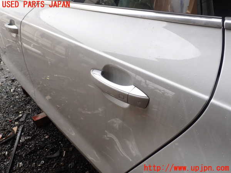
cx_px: 116
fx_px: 200
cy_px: 86
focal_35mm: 30
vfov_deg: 46.8
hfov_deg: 60.0
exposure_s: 1/125
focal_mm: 5.4
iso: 100
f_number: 3.2
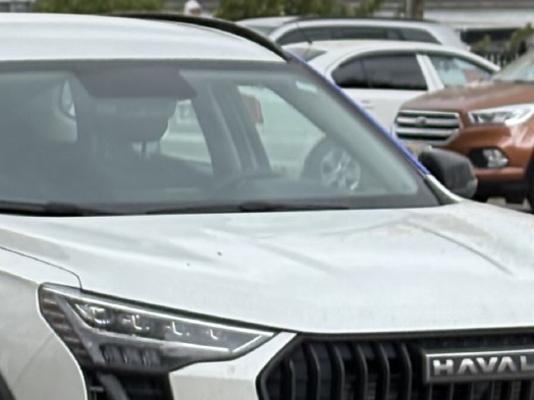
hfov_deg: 15.2
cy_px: 230
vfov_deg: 11.5
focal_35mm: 129
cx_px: 138
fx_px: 1990
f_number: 1.6
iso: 64
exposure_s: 1/60
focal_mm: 5.96
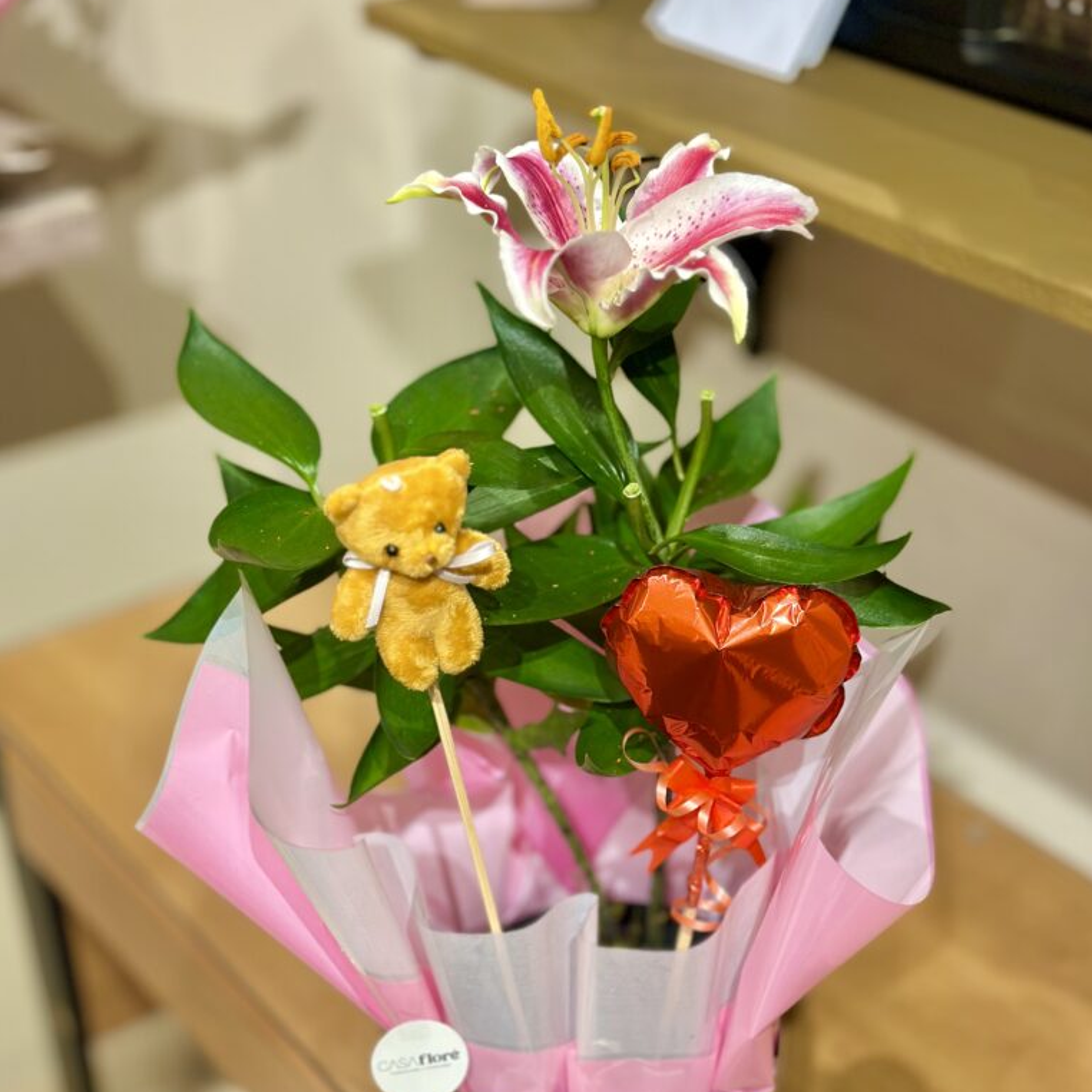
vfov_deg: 29.9
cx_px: 547
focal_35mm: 57
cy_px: 688
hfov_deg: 30.0
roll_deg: +0.7
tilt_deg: -32.4
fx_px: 2034
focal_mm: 6.86
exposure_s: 1/60
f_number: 1.78
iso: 160
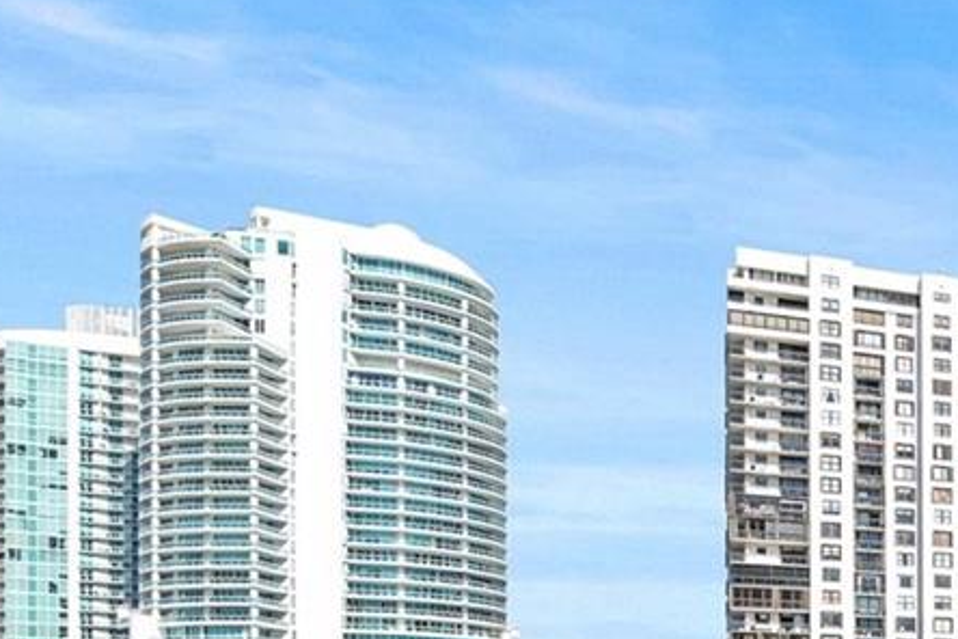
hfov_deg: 25.8
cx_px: 1487
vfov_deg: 22.3
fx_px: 1437
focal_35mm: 54
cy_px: 845
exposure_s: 1/500
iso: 200
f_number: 8
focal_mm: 15
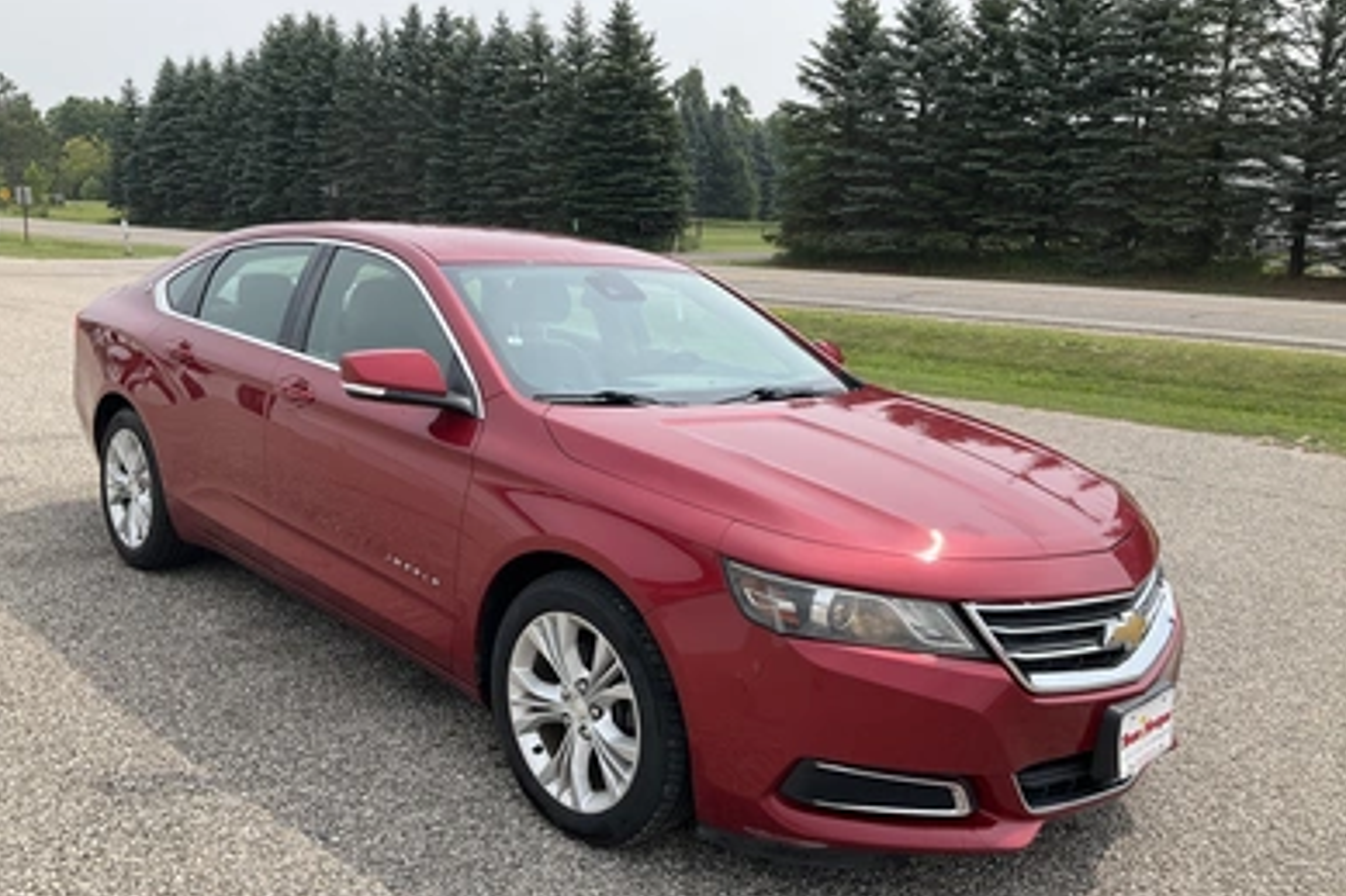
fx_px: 1159
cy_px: 481
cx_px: 661
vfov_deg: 42.3
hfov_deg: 60.3
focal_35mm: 31
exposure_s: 1/1377
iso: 25
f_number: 1.8
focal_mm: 3
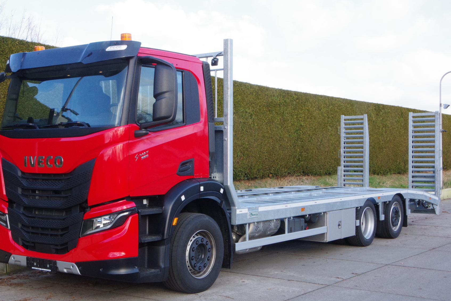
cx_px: 209
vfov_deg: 26.0
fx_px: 651
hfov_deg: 38.2
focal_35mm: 52
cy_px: 168
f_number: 22
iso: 1600
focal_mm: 31
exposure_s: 1/80
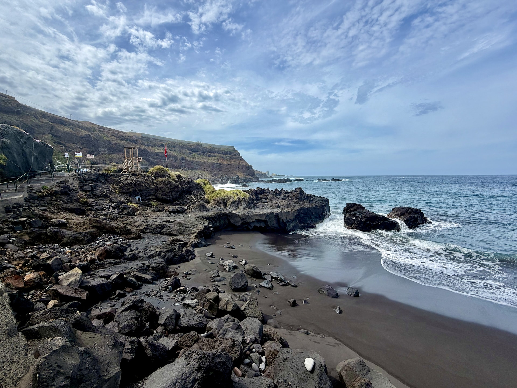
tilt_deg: -4.4
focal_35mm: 14
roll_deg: +0.3
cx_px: 258
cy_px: 194
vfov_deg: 85.7
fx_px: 209
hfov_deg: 102.1
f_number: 2.2
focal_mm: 2.22
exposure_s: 1/1017
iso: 20
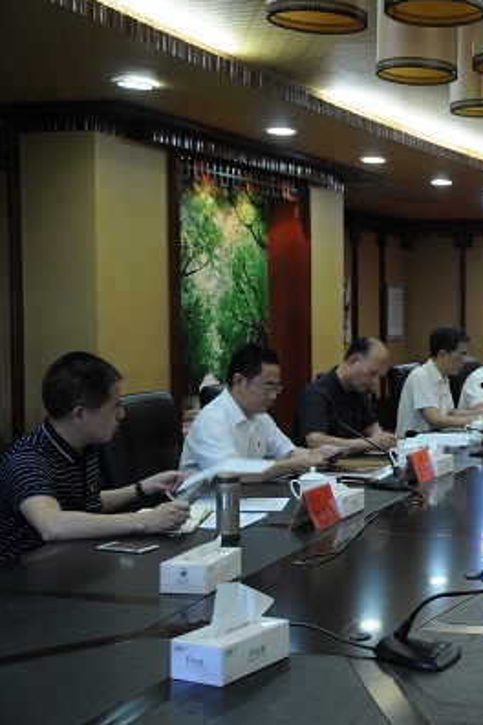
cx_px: 518
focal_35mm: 57
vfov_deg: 35.2
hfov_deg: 22.6
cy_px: 362
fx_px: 1142
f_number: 4
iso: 500
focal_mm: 25
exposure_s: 1/30
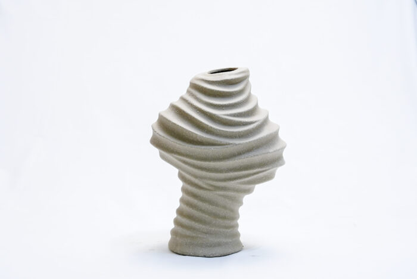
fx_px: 788
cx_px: 208
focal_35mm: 68
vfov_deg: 20.1
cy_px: 140
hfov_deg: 29.6
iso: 3200
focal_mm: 68
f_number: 8
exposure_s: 1/200
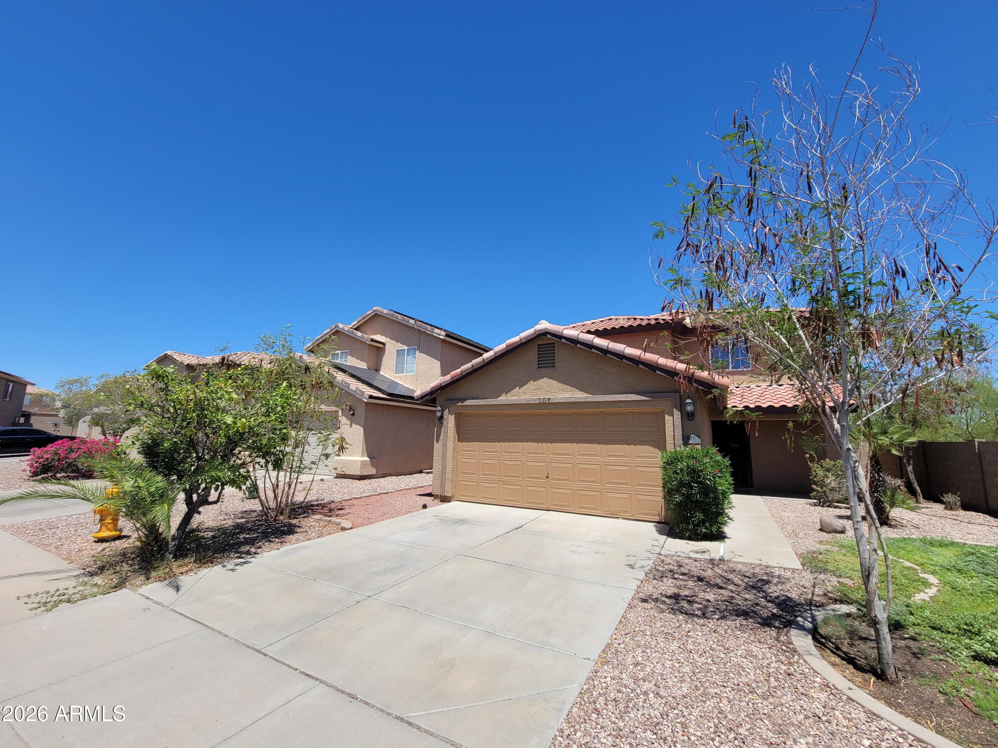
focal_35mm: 13
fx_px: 375
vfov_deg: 89.9
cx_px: 499
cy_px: 374
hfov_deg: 106.2
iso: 64
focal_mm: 2.2
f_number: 2.2
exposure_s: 1/1799
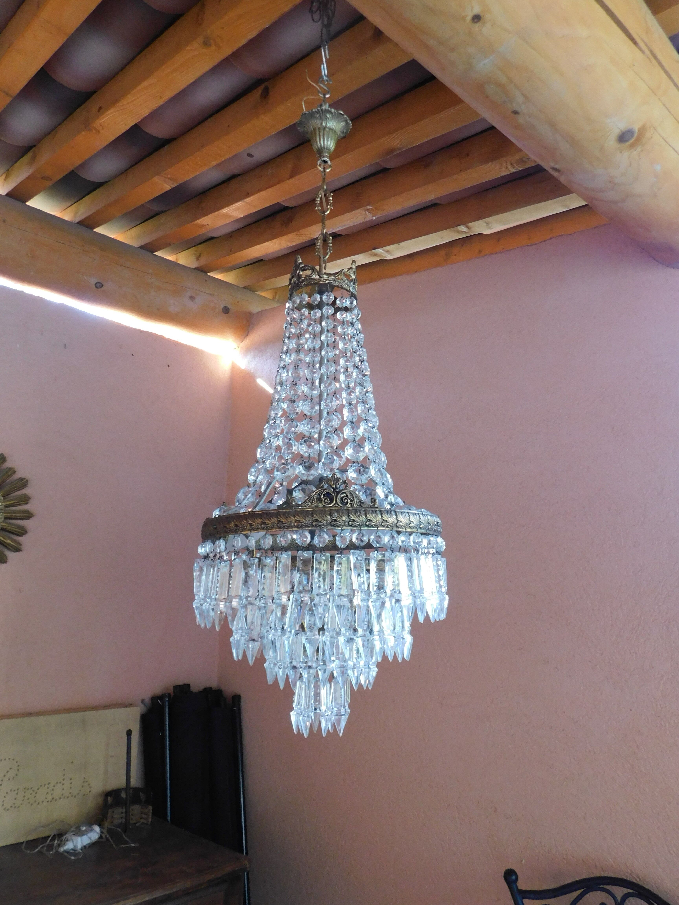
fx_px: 654
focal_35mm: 25
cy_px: 452
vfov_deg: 69.4
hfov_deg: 54.9
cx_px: 340
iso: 280
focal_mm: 4.5
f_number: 3.1
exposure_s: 1/30
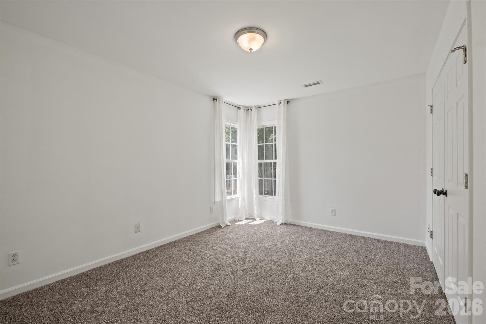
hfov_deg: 100.4
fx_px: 202
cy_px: 162
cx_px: 243
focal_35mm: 15
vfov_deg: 77.3
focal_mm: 10
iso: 400
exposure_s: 1/10
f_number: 8
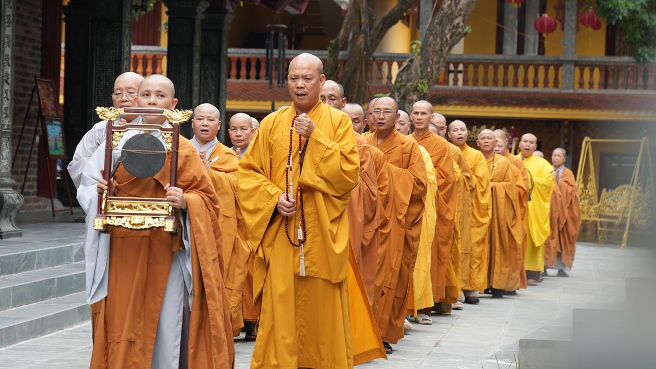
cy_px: 172
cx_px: 328
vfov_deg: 11.5
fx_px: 1826
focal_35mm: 105
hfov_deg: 20.4
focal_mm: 67
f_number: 3.5
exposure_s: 1/160
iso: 100
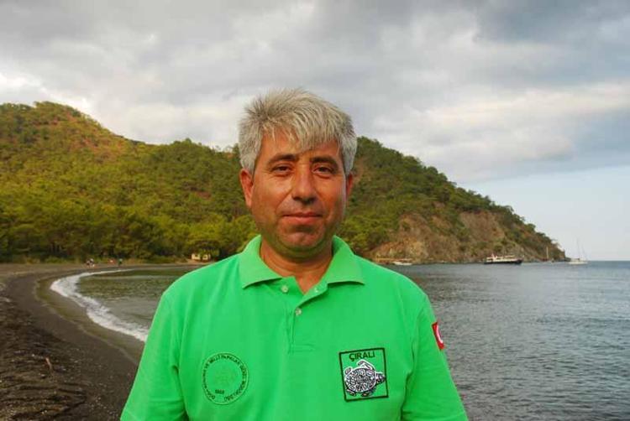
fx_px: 578
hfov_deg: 57.2
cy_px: 210
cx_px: 315
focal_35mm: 33
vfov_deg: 40.1
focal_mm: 22
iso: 100
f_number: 5.6
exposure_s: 1/125
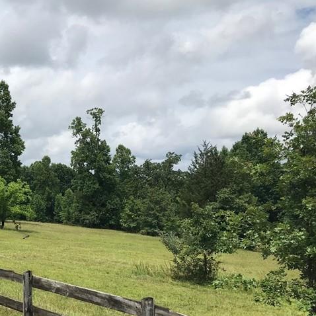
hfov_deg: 30.3
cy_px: 200
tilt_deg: -2.1
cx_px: 10
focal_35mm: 53
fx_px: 547
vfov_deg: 32.0
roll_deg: +1.9
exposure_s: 1/4566
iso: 20
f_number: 1.8
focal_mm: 3.99
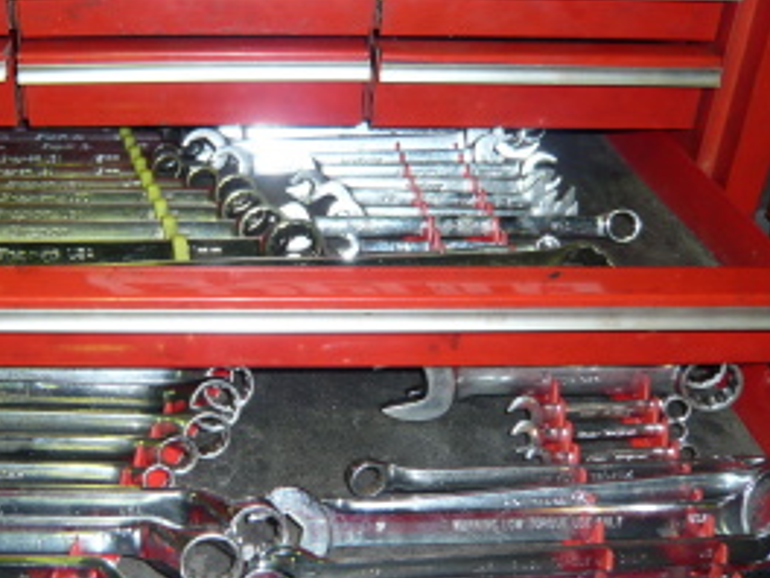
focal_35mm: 42
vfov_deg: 34.3
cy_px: 288
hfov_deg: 43.9
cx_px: 230
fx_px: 934
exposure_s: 1/30
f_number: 2.8
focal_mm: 4.6
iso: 100
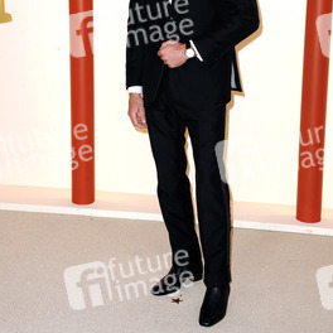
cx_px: 166
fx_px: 784
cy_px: 91
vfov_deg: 23.8
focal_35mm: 72
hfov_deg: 24.0
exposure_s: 1/200
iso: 1600
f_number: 7.1
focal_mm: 56
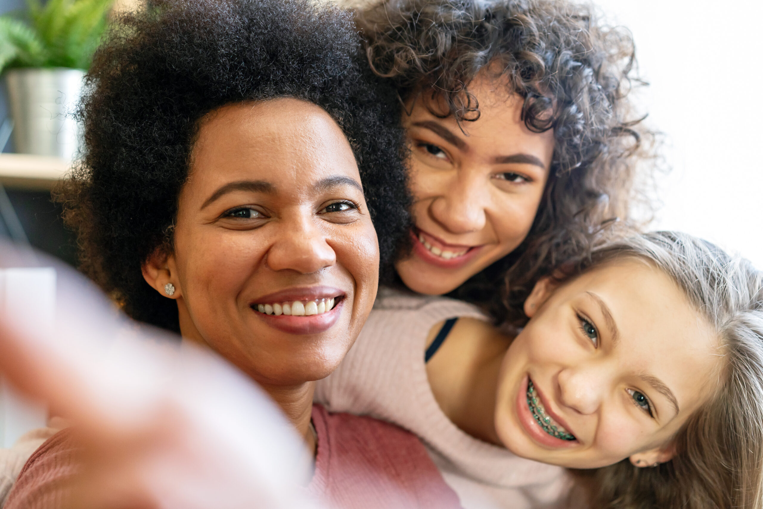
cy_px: 254
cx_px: 382
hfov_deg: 36.2
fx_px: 1166
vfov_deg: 24.6
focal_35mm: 55
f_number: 2.8
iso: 1000
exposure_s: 1/160
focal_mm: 55
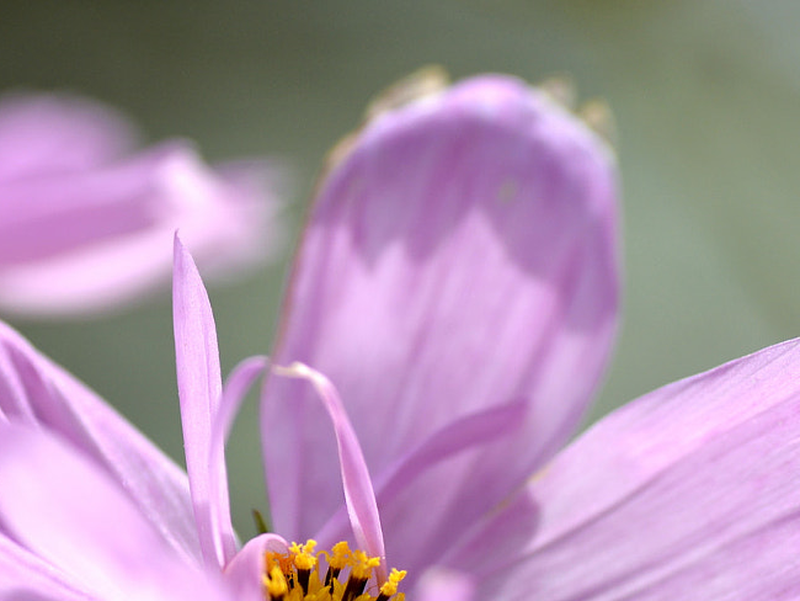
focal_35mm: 213
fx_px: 4924
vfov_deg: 7.0
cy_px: 608
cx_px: 367
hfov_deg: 9.3
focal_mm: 90
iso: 200
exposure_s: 1/4000
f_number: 5.6
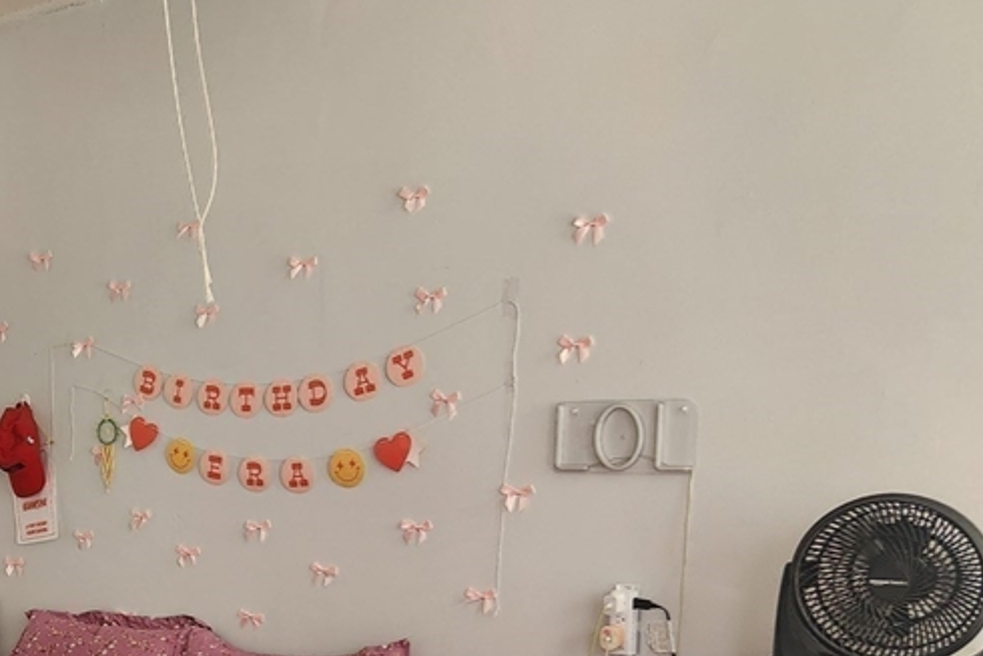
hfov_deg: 36.3
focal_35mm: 50
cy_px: 600
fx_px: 1366
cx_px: 36
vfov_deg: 26.1
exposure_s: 1/120
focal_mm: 5.4
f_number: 1.8
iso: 320
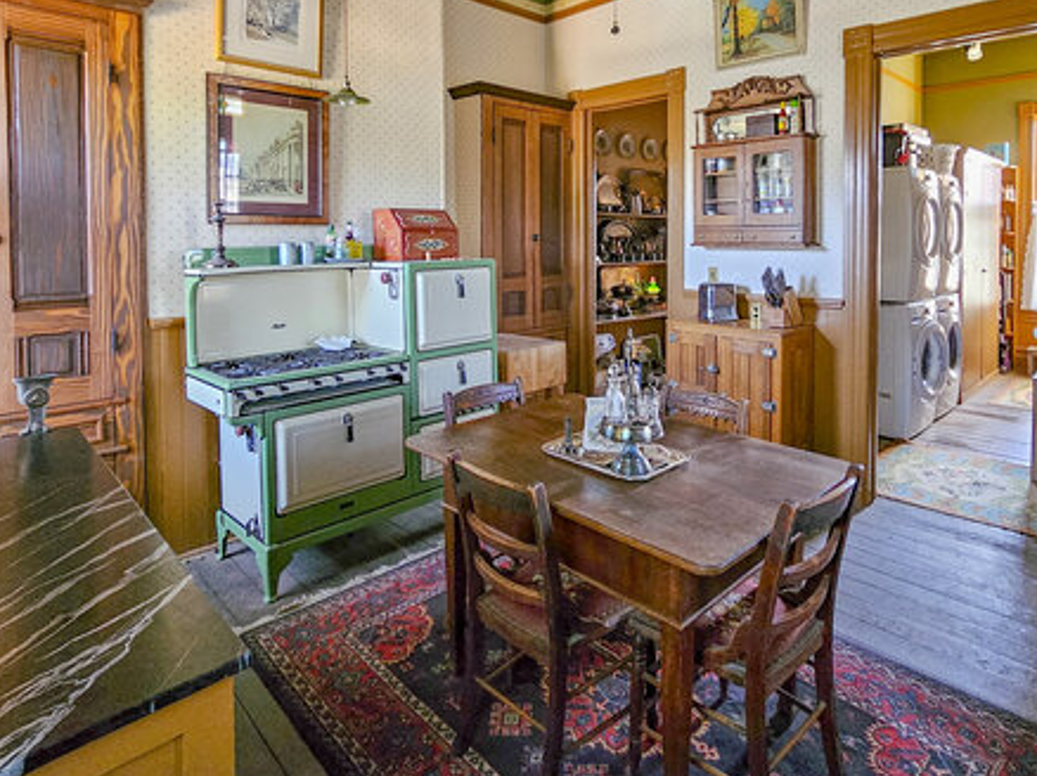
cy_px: 253
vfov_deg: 66.6
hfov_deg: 84.2
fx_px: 569
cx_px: 590
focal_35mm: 19
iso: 800
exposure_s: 1/25
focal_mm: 2.2
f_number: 2.2
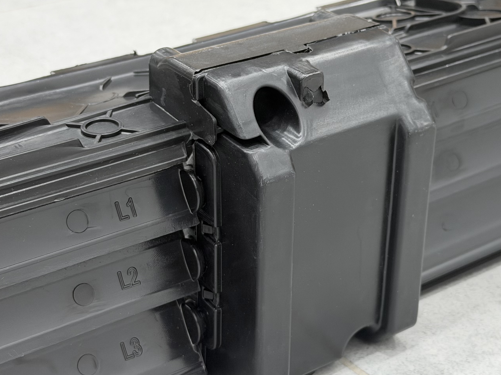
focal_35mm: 76
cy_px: 180
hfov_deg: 25.6
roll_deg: +0.2
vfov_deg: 19.4
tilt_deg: -26.6
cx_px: 292
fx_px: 1100
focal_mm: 6.76
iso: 100
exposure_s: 1/100
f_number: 1.78
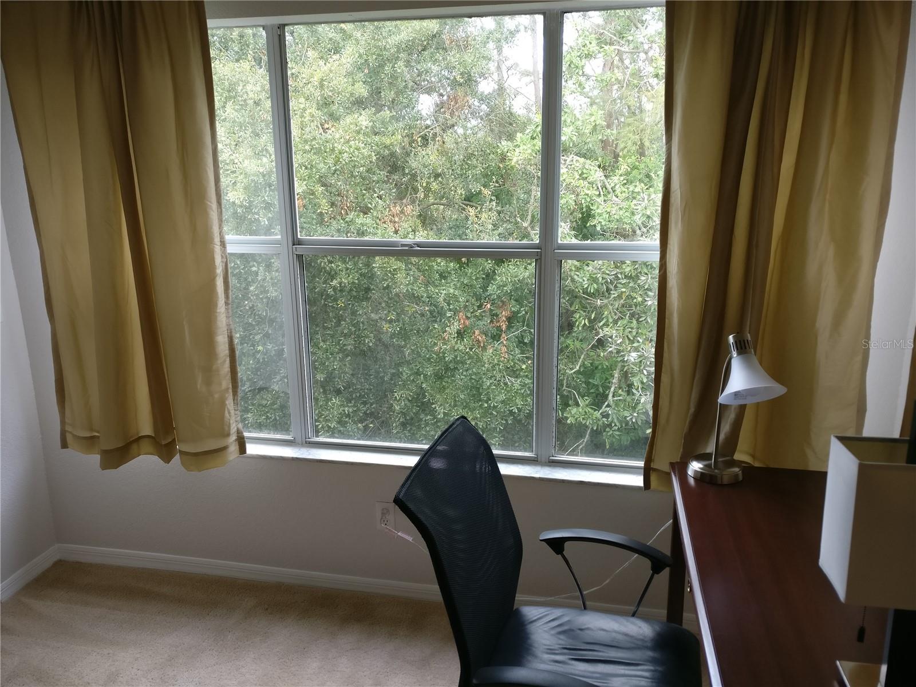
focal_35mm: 28
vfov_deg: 49.7
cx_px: 458
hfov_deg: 63.4
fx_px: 741
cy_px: 344
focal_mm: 4.26
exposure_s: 1/50
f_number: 2
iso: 160
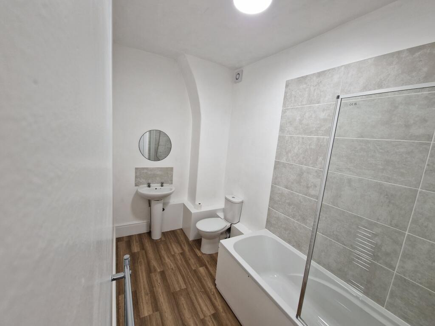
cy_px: 163
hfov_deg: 106.2
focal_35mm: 13
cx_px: 218
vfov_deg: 89.9
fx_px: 163
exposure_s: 1/50
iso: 160
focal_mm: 2.2
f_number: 2.2
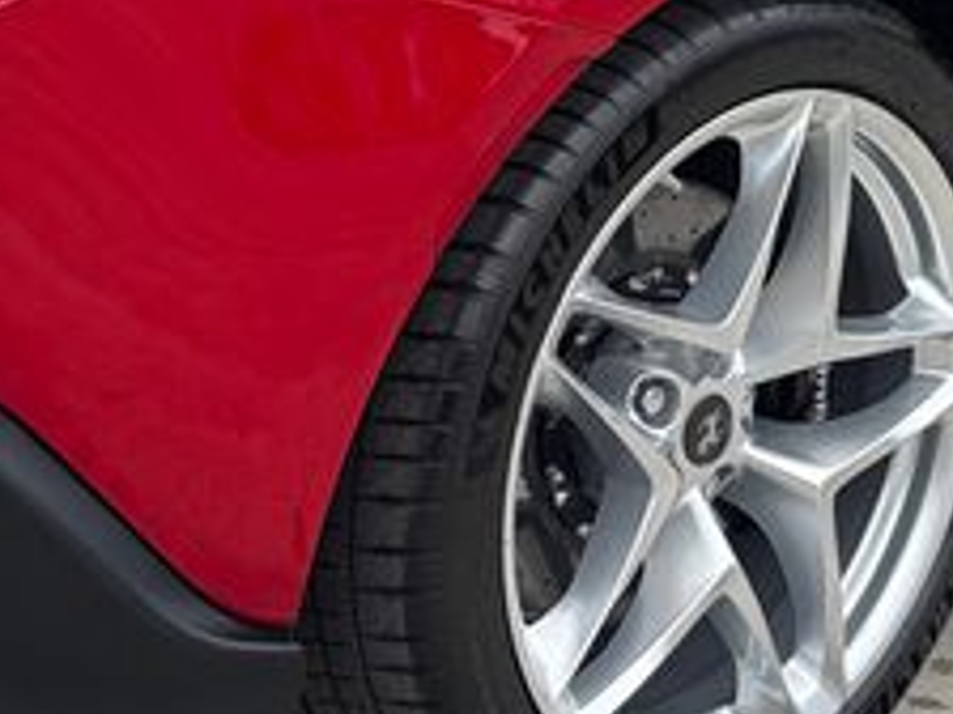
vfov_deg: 10.8
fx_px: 3772
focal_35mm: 137
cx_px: 0
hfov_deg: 14.2
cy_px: 64
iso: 64
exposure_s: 1/297
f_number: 1.78
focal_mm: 6.76
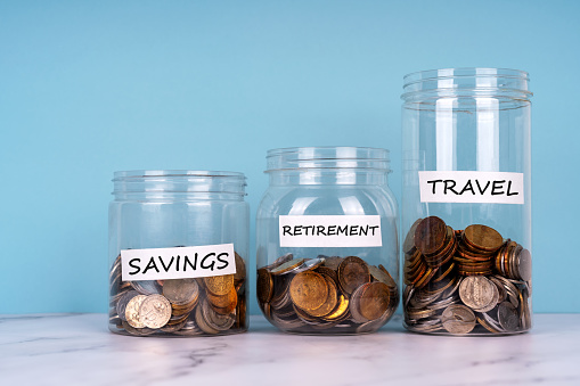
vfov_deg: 20.0
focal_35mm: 68
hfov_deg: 29.7
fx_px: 1095
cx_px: 290
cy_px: 193
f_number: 8
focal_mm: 68
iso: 50
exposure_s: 1/160
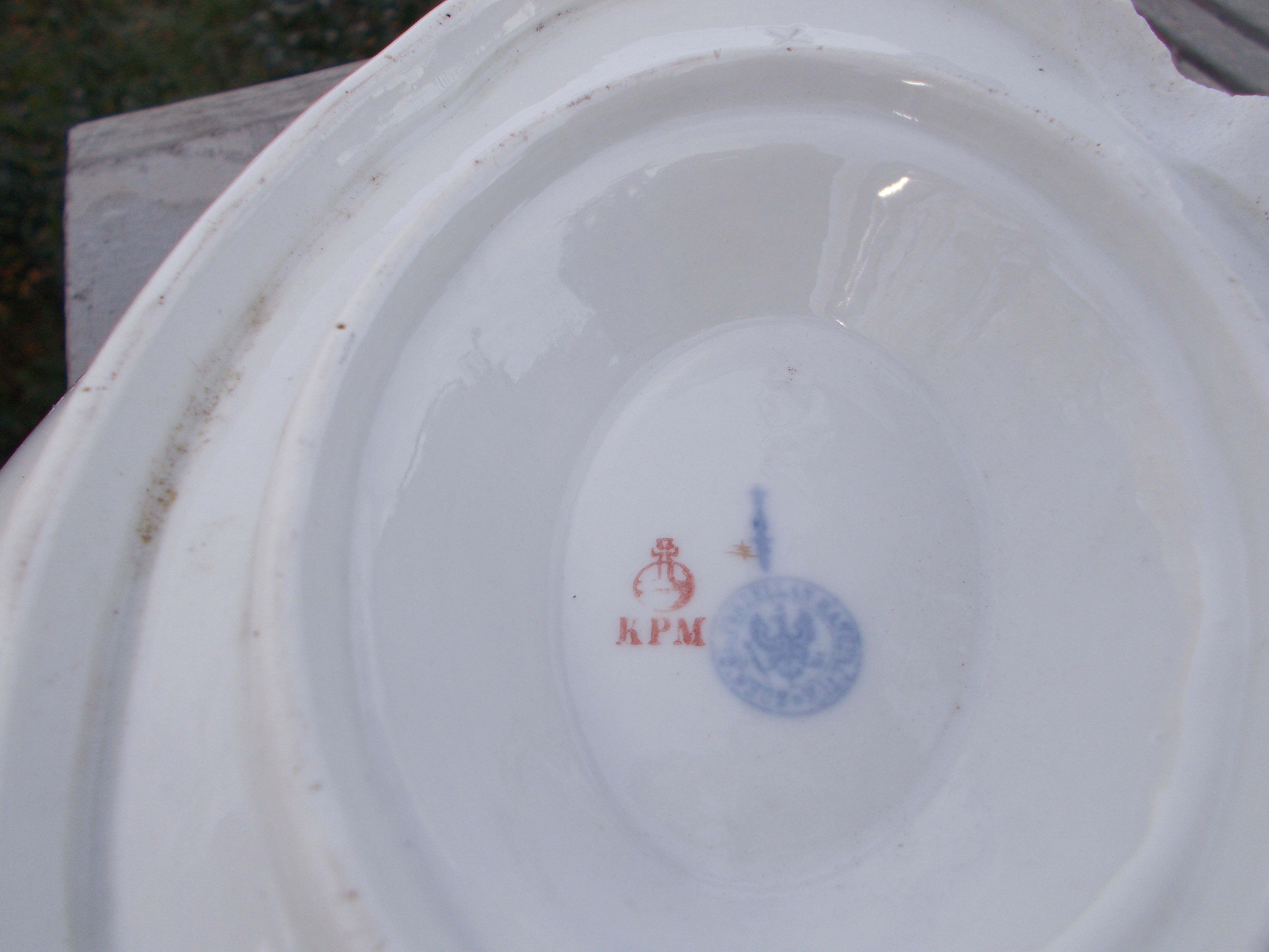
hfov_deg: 60.0
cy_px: 476
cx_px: 634
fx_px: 1100
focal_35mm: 30
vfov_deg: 46.8
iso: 80
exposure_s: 1/320
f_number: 3.4
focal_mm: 5.3
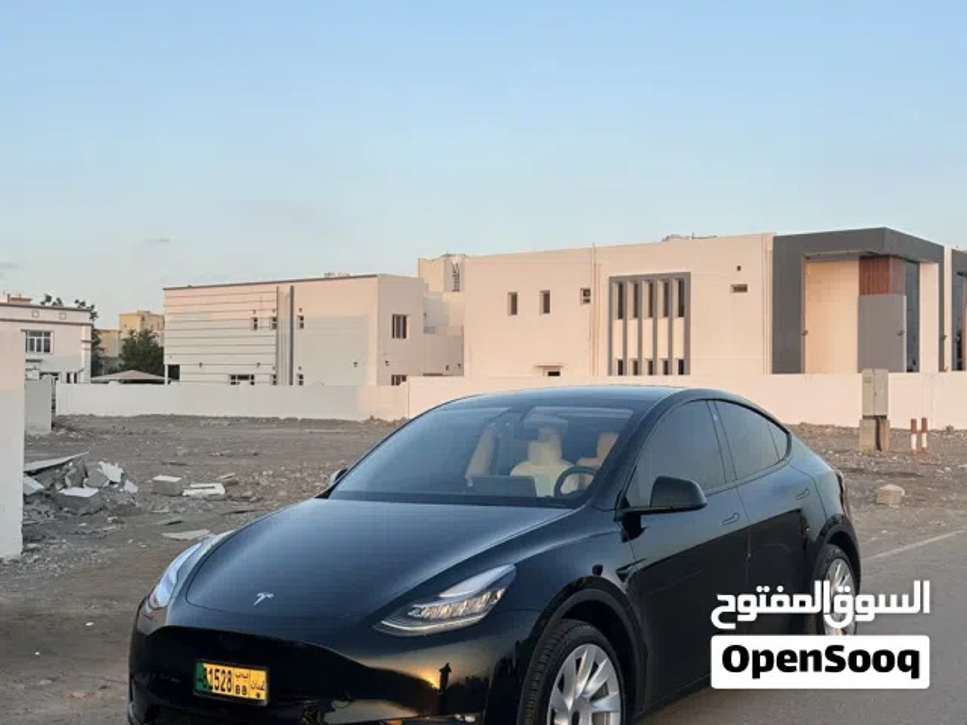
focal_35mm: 24
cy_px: 362
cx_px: 484
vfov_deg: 56.8
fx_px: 670
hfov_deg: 71.6
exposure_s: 1/1083
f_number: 1.78
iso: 80
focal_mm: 6.86
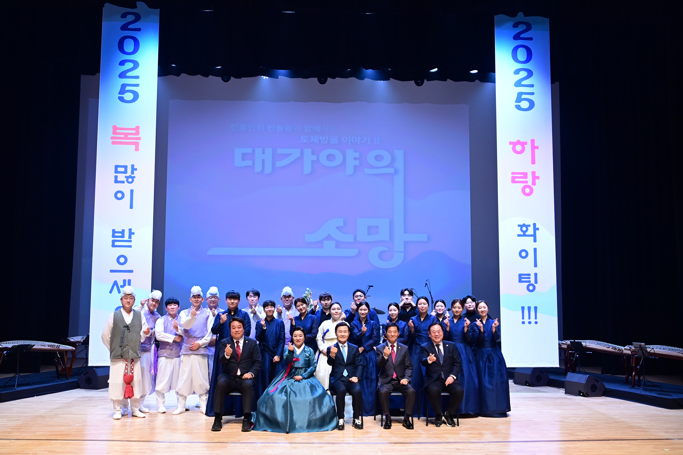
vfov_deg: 35.1
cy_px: 228
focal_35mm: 38
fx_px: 721
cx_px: 342
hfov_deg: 50.7
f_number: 6.3
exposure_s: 1/160
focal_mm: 38
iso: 2500
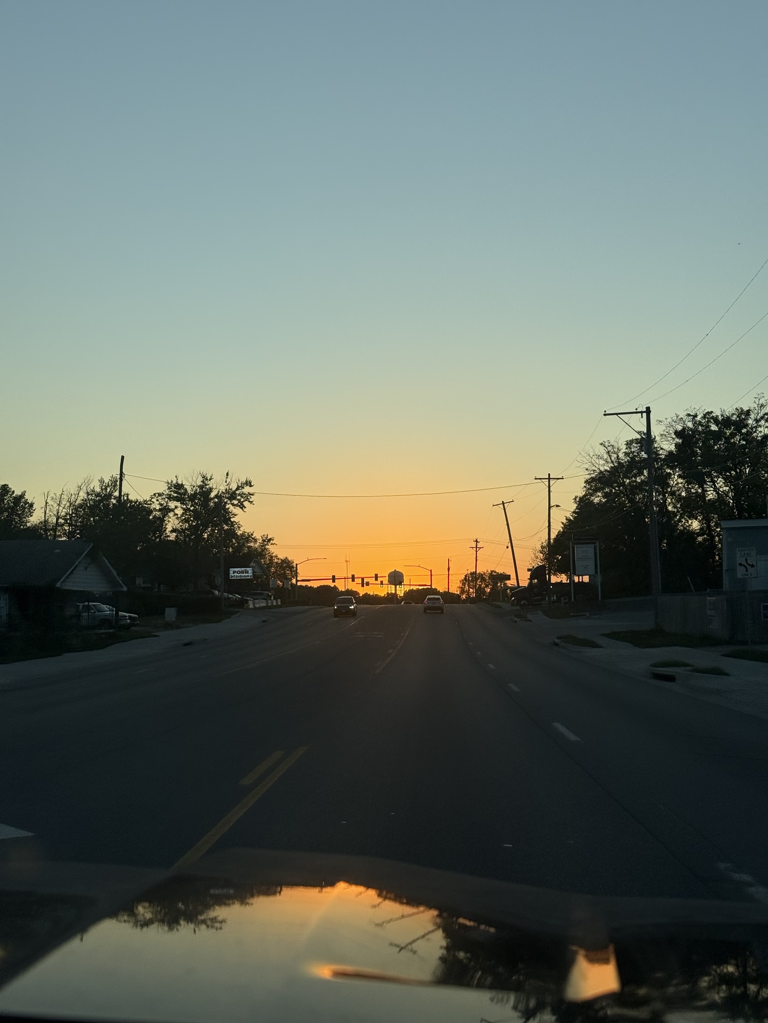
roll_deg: +0.7
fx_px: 1420
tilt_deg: +5.5
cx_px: 384
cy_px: 512
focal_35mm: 48
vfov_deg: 39.7
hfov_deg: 30.3
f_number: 1.78
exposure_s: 1/2342
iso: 64
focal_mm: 6.76
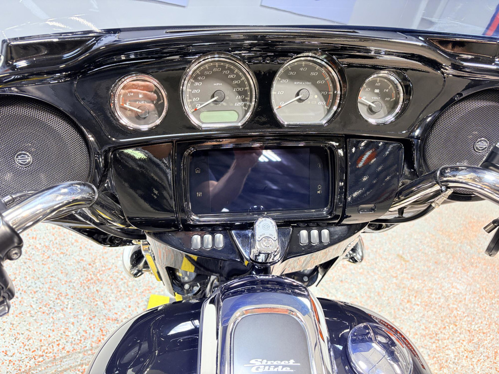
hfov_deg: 67.3
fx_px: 375
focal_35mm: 26
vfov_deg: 53.1
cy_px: 187
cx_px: 250
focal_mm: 5.96
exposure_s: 1/60
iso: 100
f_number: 1.6
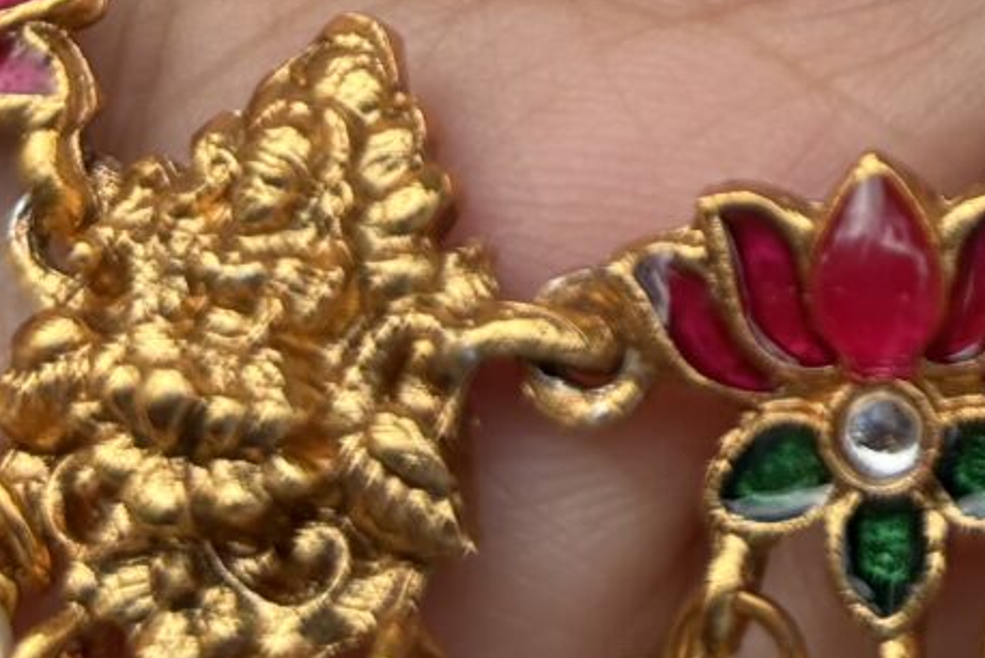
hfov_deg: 13.1
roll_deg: +4.2
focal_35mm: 151
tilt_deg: -41.5
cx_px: 1271
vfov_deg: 8.2
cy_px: -1043
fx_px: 4134
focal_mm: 5.96
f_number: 1.6
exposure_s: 1/758
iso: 50
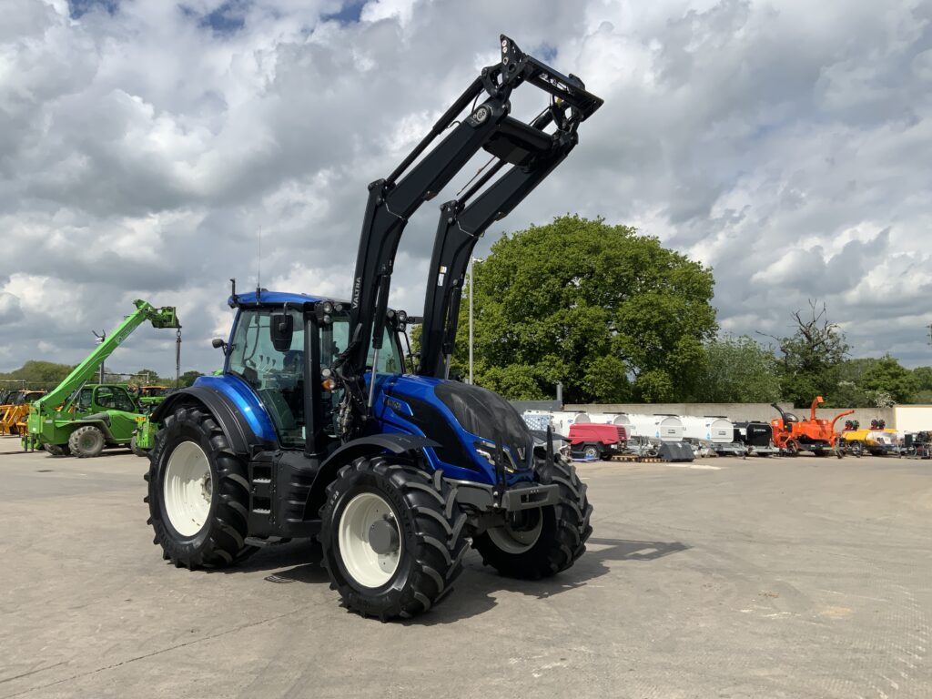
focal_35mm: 29
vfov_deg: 48.2
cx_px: 466
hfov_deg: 61.7
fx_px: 781
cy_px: 350
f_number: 1.8
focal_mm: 3
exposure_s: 1/3322
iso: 20
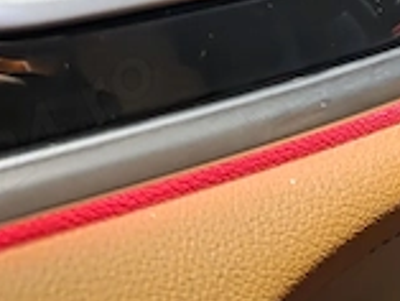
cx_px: 525
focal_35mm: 88
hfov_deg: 20.3
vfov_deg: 15.2
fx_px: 1018
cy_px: -186
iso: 2500
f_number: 1.7
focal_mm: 6.3
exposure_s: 1/20
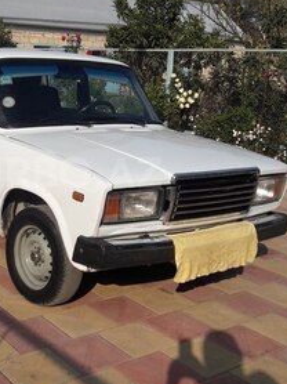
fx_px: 554
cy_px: 173
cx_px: 55
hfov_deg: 28.4
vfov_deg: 38.2
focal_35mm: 50
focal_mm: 3.7
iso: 40
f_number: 1.9
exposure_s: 1/2532
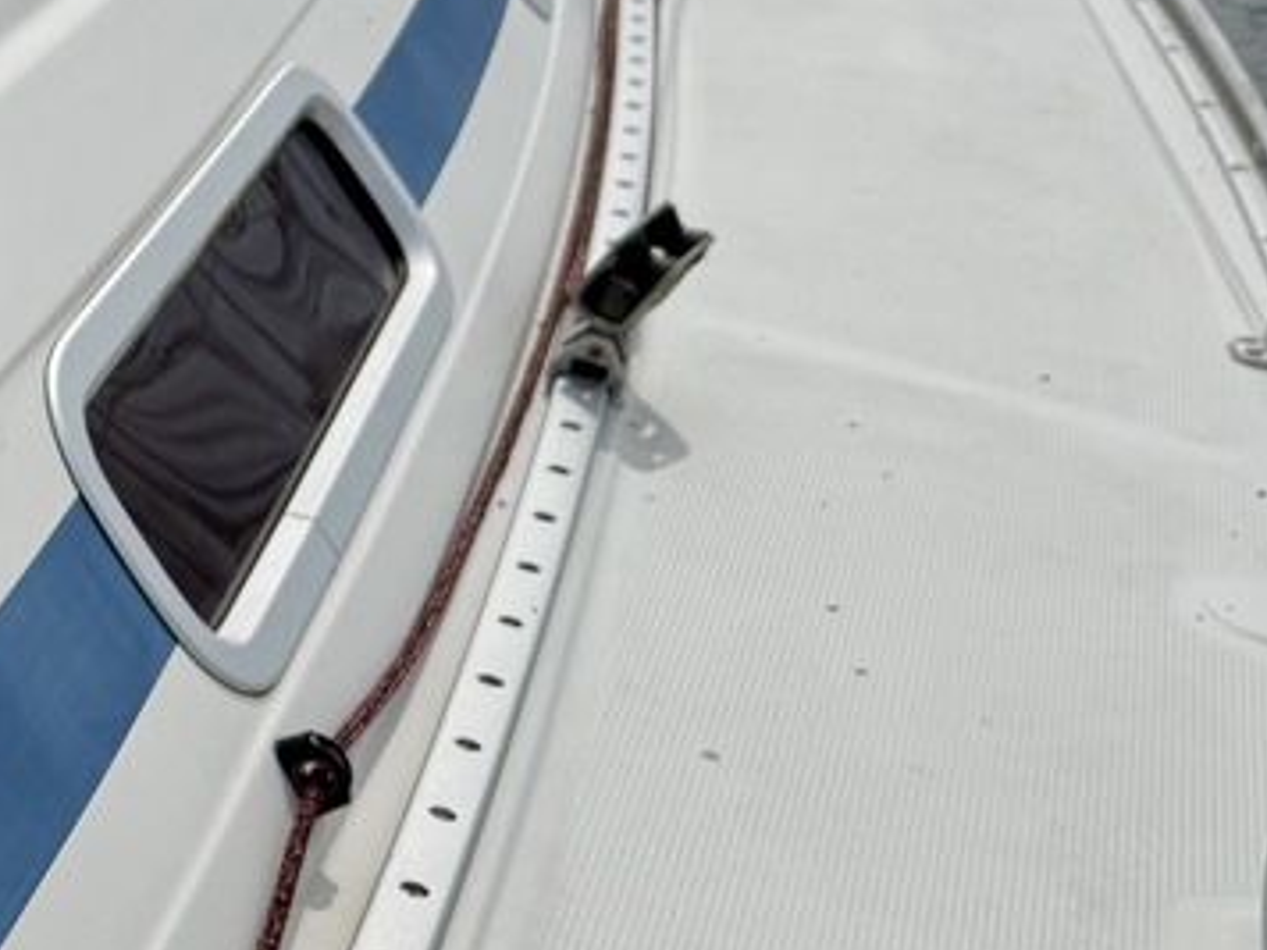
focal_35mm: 81
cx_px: -573
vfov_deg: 18.2
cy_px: 463
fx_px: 2965
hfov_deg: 20.9
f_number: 1.78
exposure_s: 1/14286
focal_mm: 6.76
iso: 80
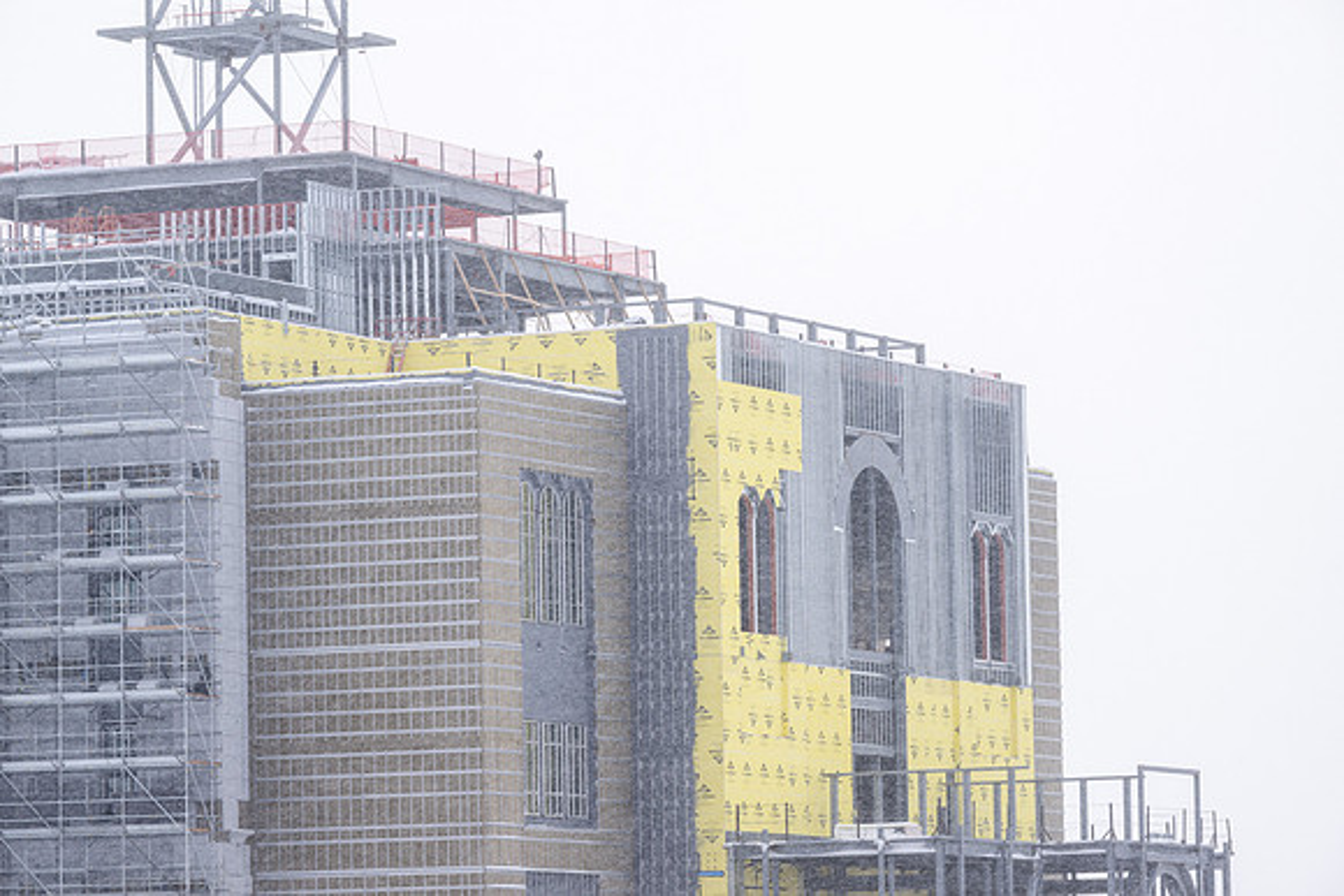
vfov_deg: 6.9
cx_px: 672
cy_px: 448
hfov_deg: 10.3
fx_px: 7468
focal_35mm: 200
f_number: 10
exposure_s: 1/250
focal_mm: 200
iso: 100
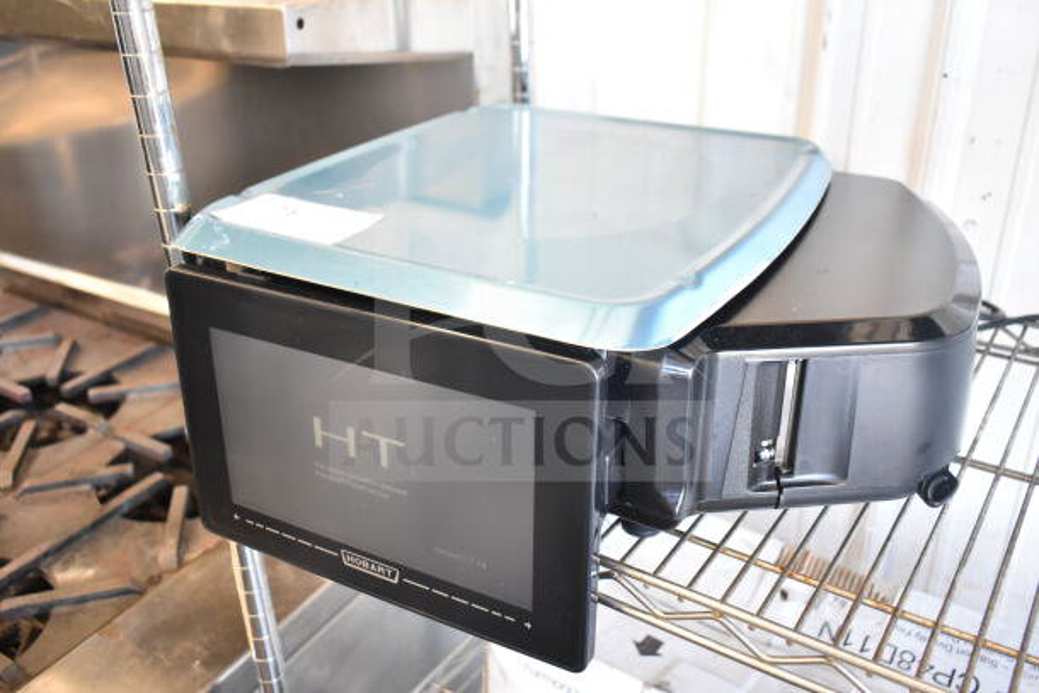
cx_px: 520
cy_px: 346
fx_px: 953
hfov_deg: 57.2
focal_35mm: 33
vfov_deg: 40.0
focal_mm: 22
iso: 1600
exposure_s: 1/100
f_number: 3.8
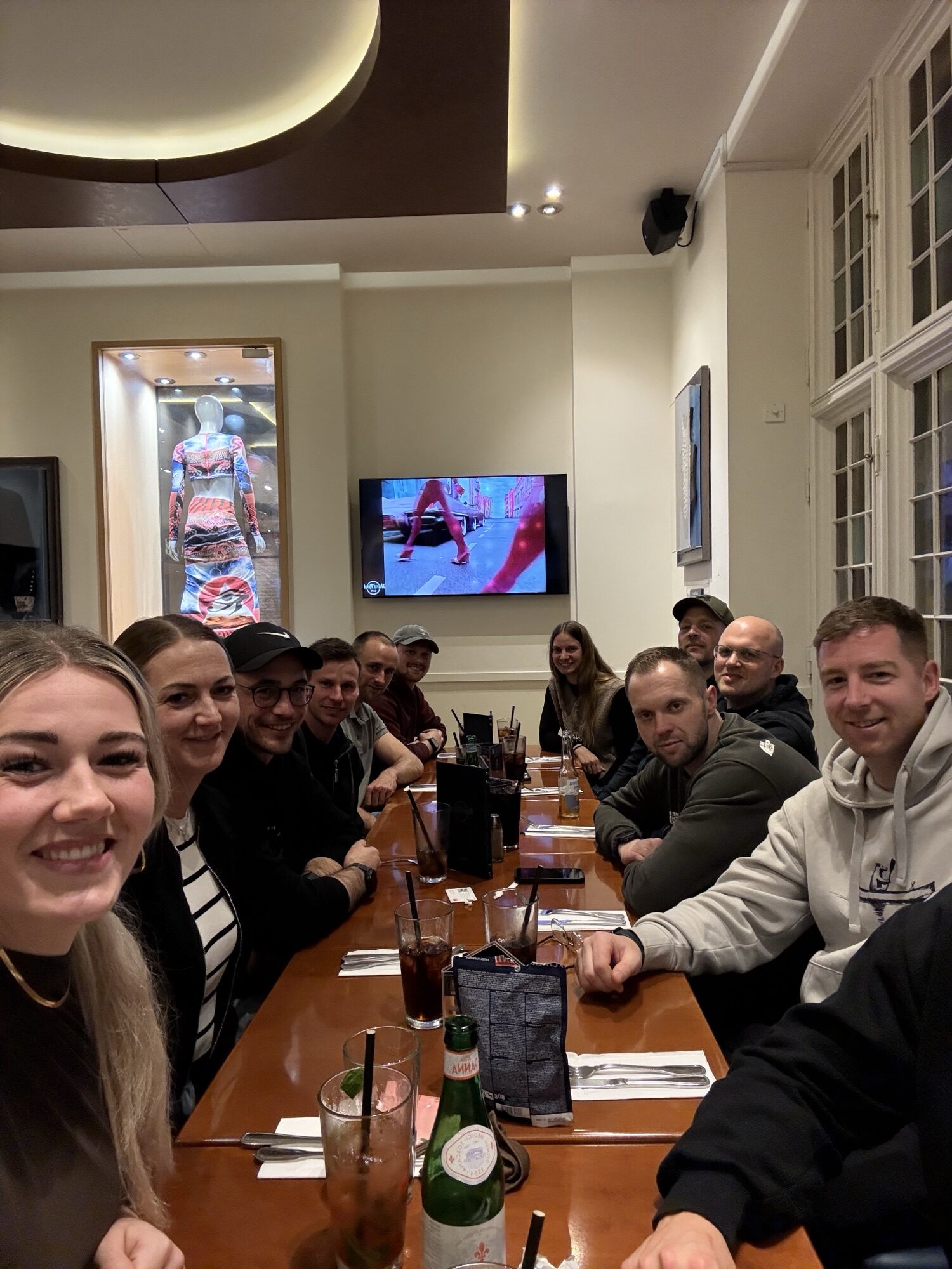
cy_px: 634
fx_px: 843
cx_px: 476
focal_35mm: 23
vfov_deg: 73.9
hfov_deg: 58.9
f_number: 1.9
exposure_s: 1/33
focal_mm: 2.69
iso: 320
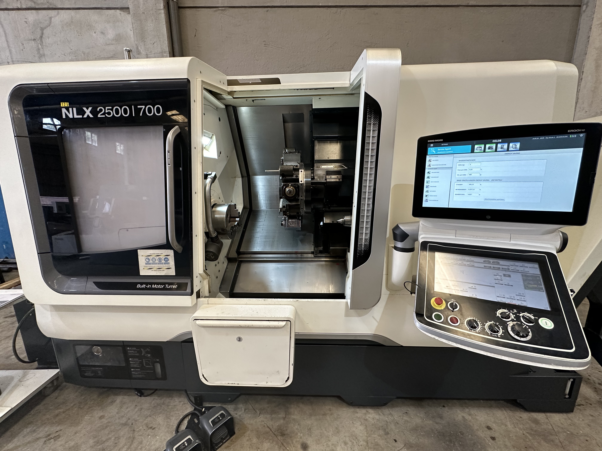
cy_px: 226
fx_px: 243
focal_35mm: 14
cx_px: 301
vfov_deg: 85.7
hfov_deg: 102.1
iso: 250
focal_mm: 2.22
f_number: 2.2
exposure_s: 1/99
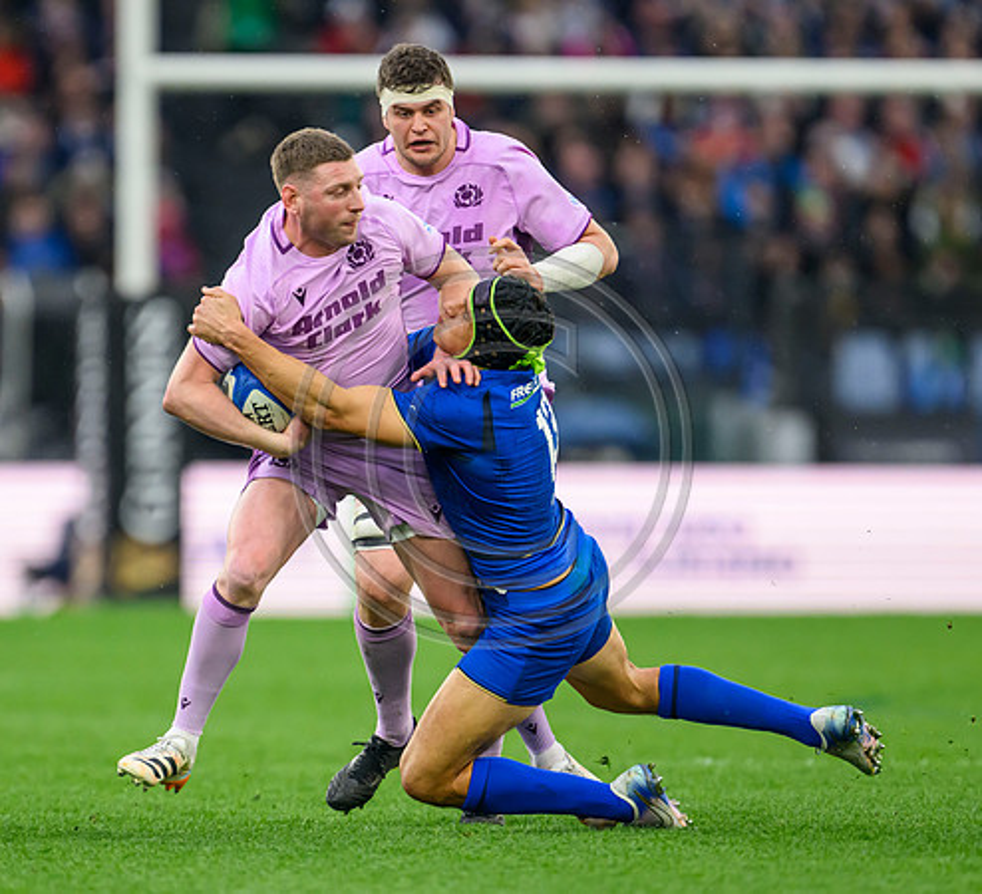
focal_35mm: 718
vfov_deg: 2.3
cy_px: 472
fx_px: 22045
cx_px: 448
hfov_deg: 2.6
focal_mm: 560
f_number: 4
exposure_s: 1/1600
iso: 3200
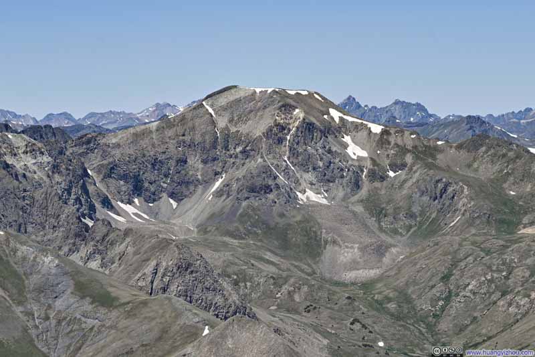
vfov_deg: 11.4
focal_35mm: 120
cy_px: 178
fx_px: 1783
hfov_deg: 17.1
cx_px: 268
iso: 64
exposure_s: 1/400
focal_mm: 120
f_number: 9
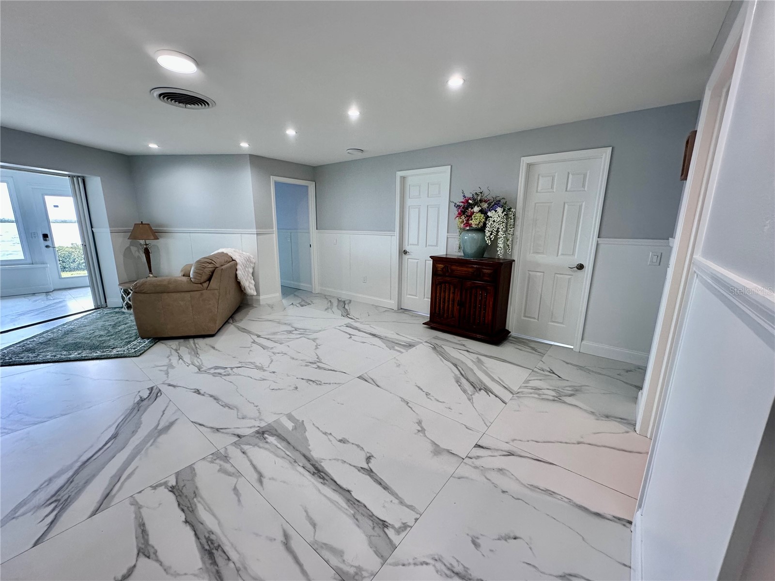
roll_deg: -0.6
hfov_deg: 102.1
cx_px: 388
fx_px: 313
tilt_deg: -11.8
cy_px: 290
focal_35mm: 14
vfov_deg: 85.7
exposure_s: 1/120
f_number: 2.2
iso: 160
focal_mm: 2.22
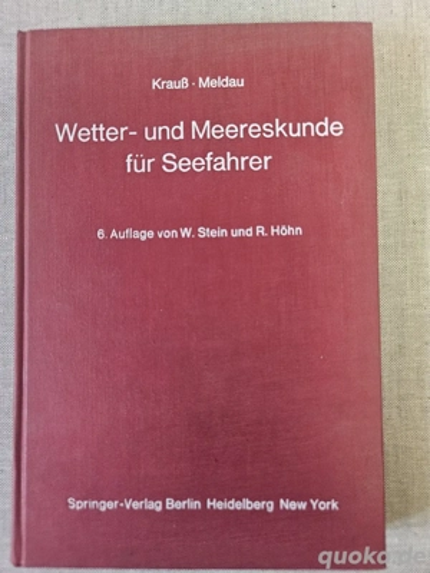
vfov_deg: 73.9
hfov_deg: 58.9
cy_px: 286
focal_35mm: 23
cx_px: 215
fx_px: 381
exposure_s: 1/100
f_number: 1.8
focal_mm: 5.4
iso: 640
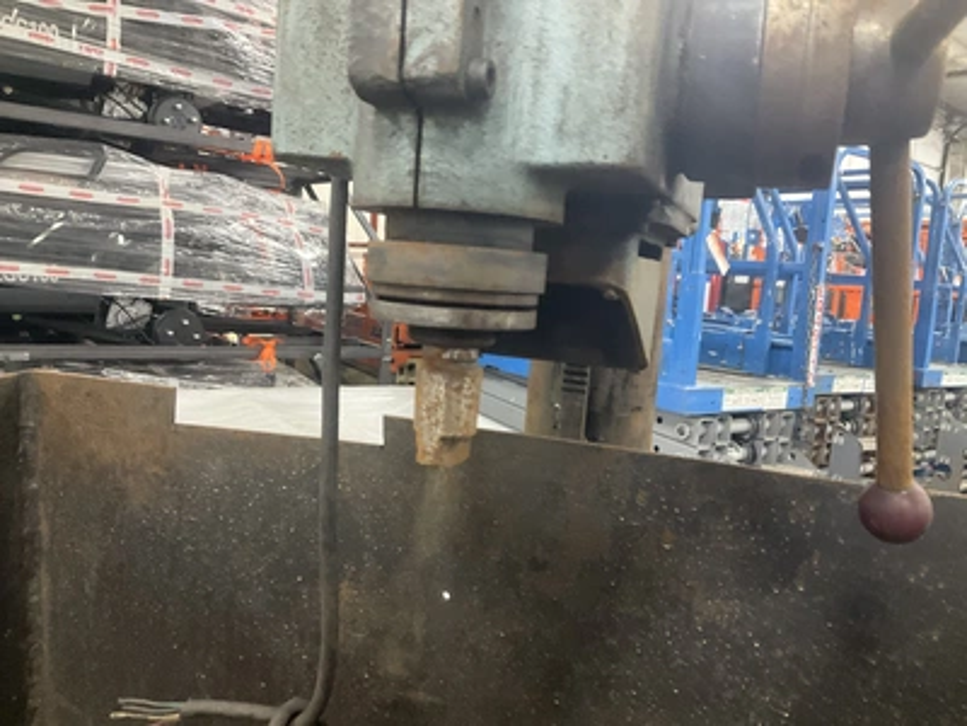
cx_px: 484
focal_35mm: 29
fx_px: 810
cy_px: 363
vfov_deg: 48.2
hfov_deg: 61.7
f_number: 1.8
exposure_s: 1/30
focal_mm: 3
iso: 320
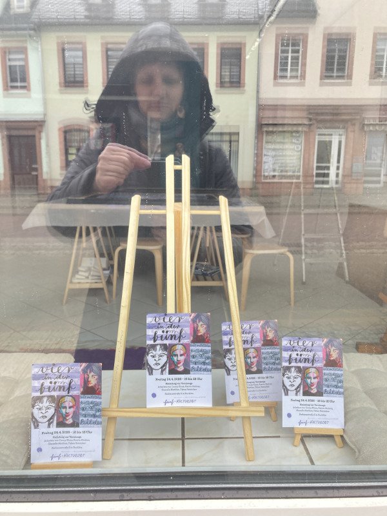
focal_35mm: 28
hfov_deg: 49.7
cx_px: 194
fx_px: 417
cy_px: 258
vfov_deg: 63.4
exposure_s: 1/121
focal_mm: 4
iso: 64
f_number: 1.8
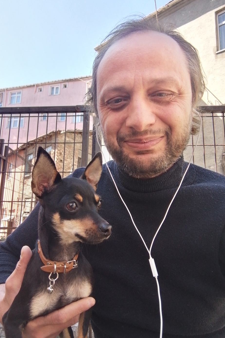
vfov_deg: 65.5
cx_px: 100
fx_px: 263
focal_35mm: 28
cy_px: 170
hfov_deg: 46.3
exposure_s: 1/123
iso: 50
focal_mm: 2.7
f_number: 2
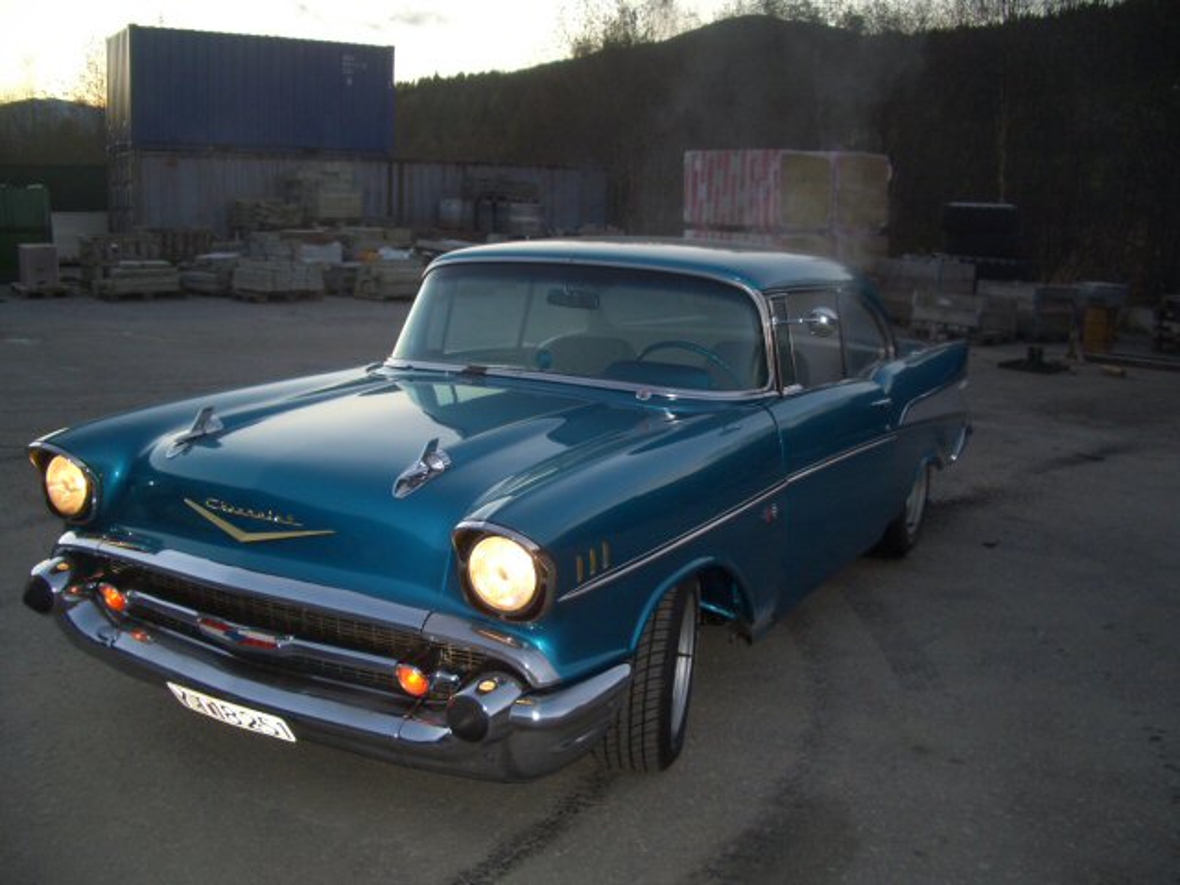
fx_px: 1193
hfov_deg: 52.6
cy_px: 442
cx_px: 590
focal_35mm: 35
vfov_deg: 40.7
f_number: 2.6
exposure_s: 1/60
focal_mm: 5.8
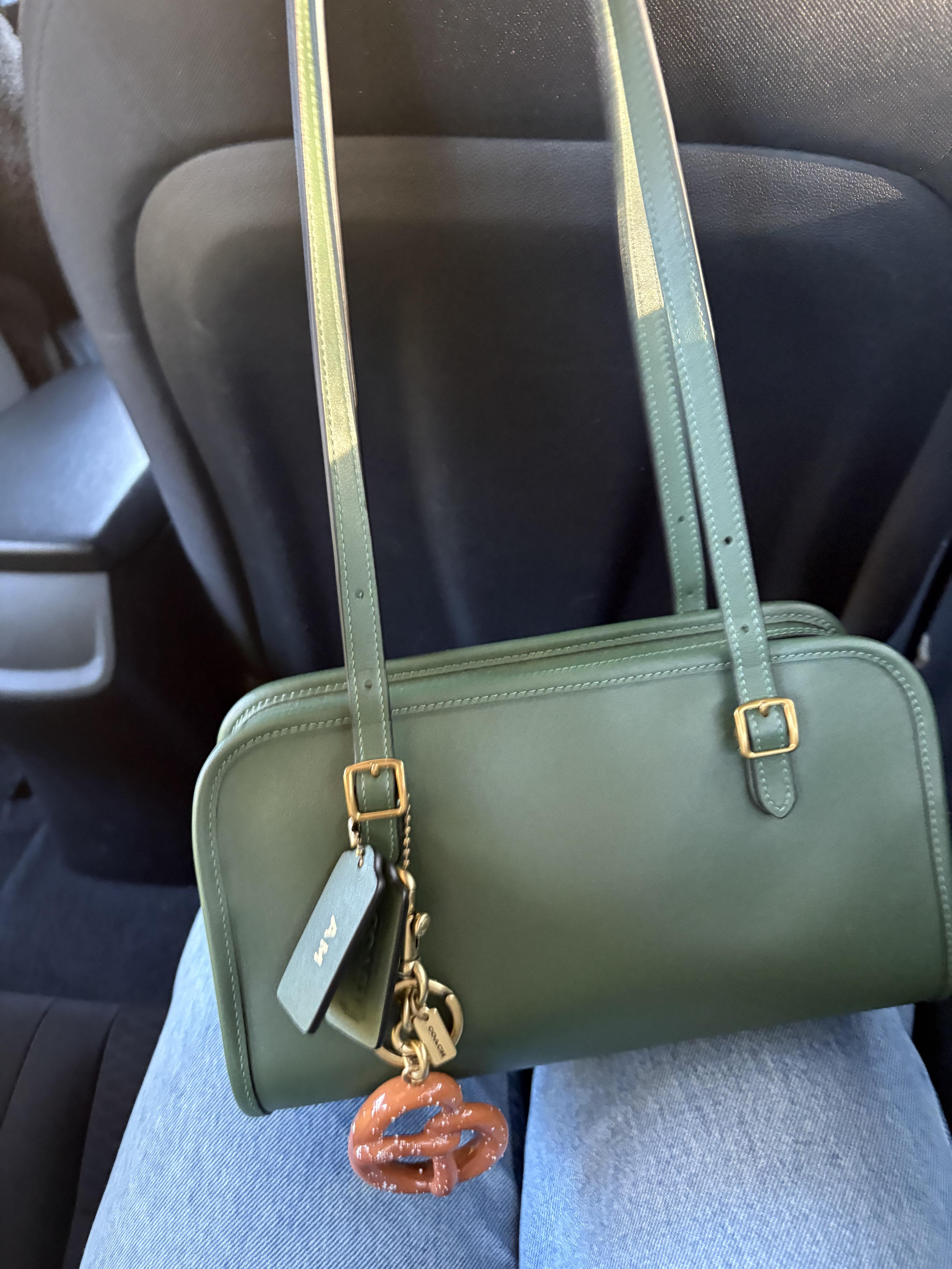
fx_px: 953
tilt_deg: -40.7
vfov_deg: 67.3
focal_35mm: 26
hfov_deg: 53.1
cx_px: 476
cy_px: 634
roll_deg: +2.5
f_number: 1.6
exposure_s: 1/34
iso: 640
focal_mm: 5.96
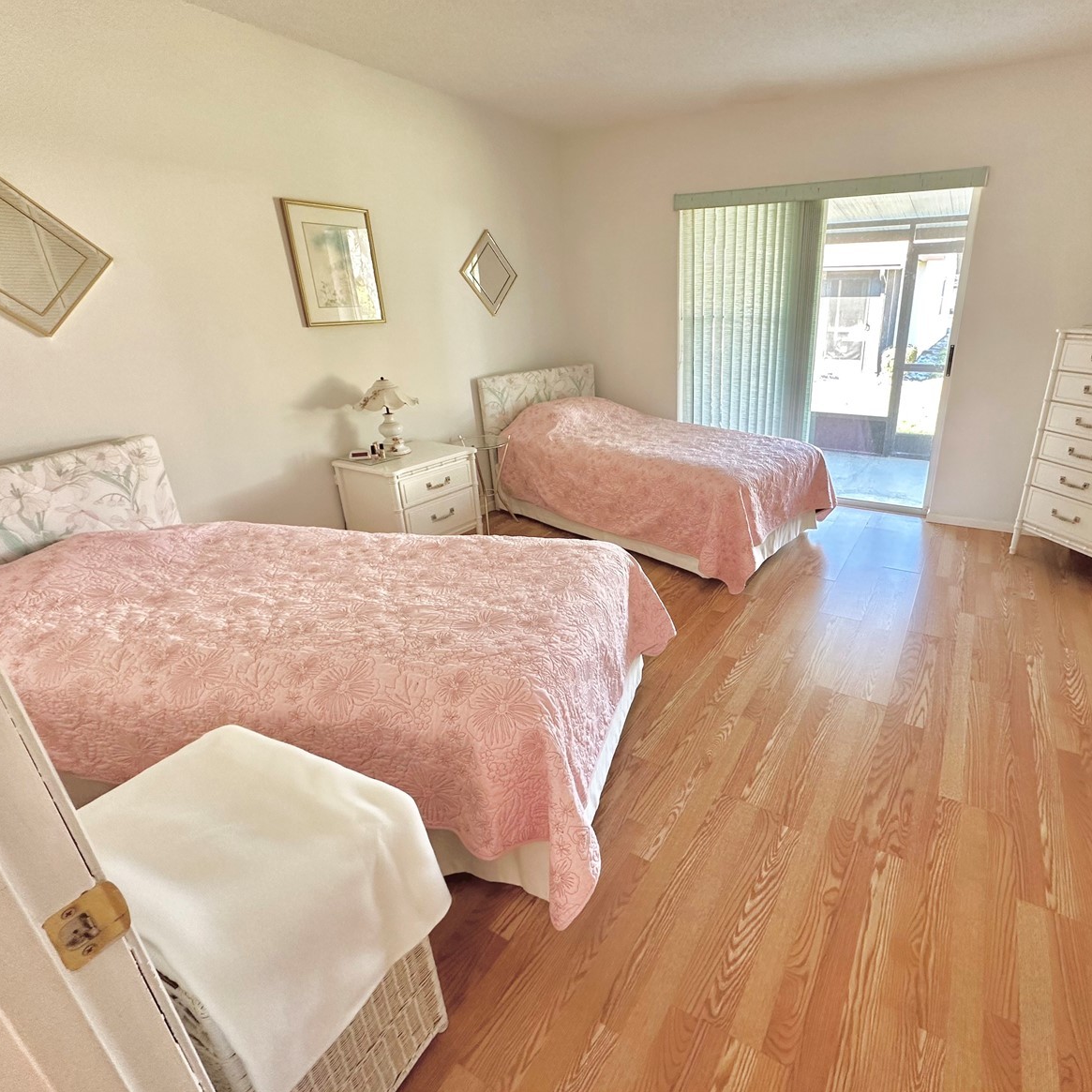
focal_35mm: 17
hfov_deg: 82.9
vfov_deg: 83.9
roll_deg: +0.6
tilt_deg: -21.4
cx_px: 659
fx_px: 607
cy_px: 531
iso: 200
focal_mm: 2.22
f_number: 2.2
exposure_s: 1/60
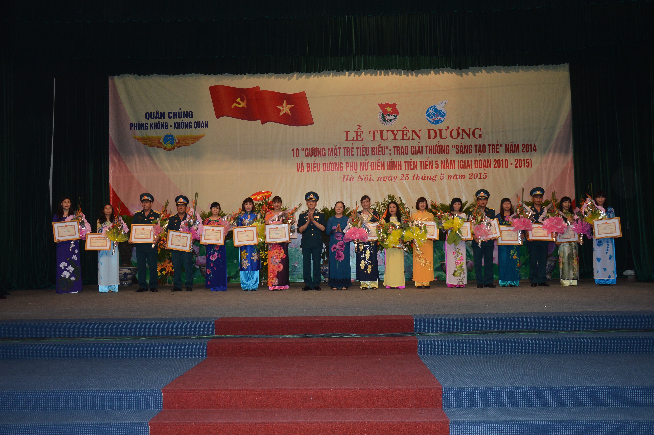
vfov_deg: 39.9
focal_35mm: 33
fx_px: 599
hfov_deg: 57.3
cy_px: 218
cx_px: 327
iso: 400
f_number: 3.8
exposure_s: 1/100
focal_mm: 22
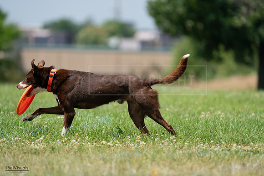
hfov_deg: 5.0
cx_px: 132
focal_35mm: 411
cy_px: 88
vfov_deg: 3.3
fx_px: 3015
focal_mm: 411
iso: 1000
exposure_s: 1/4000
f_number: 6.3
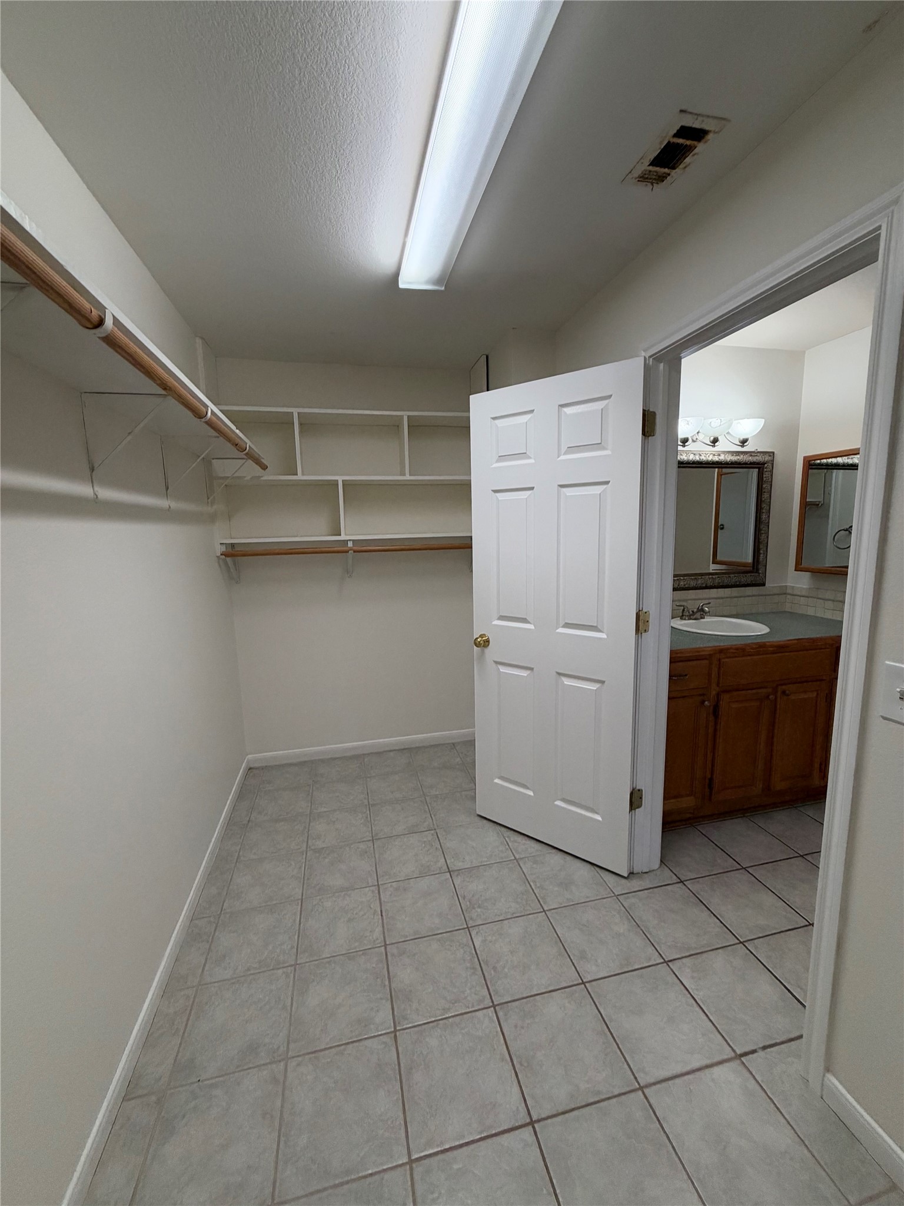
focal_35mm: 14
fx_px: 487
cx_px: 452
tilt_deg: -7.5
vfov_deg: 102.1
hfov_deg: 85.7
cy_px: 603
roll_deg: +2.3
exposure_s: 1/120
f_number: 2.2
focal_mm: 2.22
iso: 250
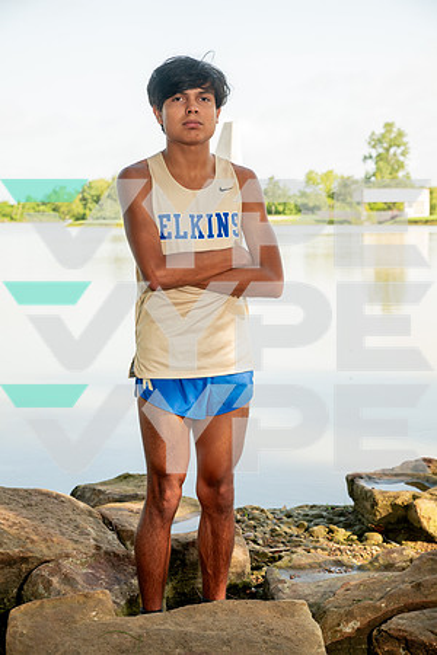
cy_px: 328
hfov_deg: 21.9
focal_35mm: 62
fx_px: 1129
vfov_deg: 32.4
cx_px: 218
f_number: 7.1
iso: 200
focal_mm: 62
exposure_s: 1/200
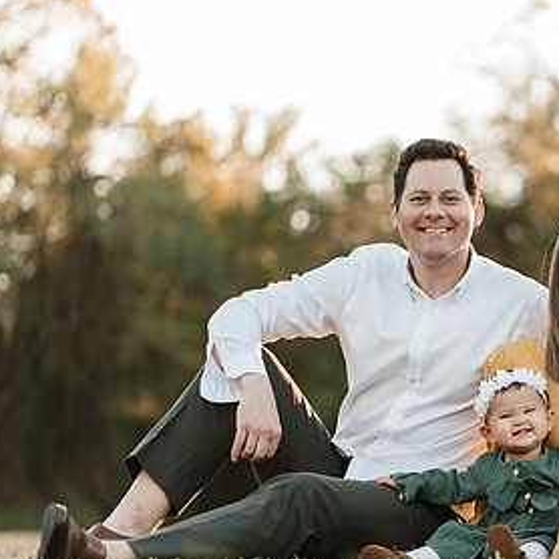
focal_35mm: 151
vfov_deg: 11.6
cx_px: 475
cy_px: 335
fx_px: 2759
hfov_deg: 11.5
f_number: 1.8
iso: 50
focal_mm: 85
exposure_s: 1/250
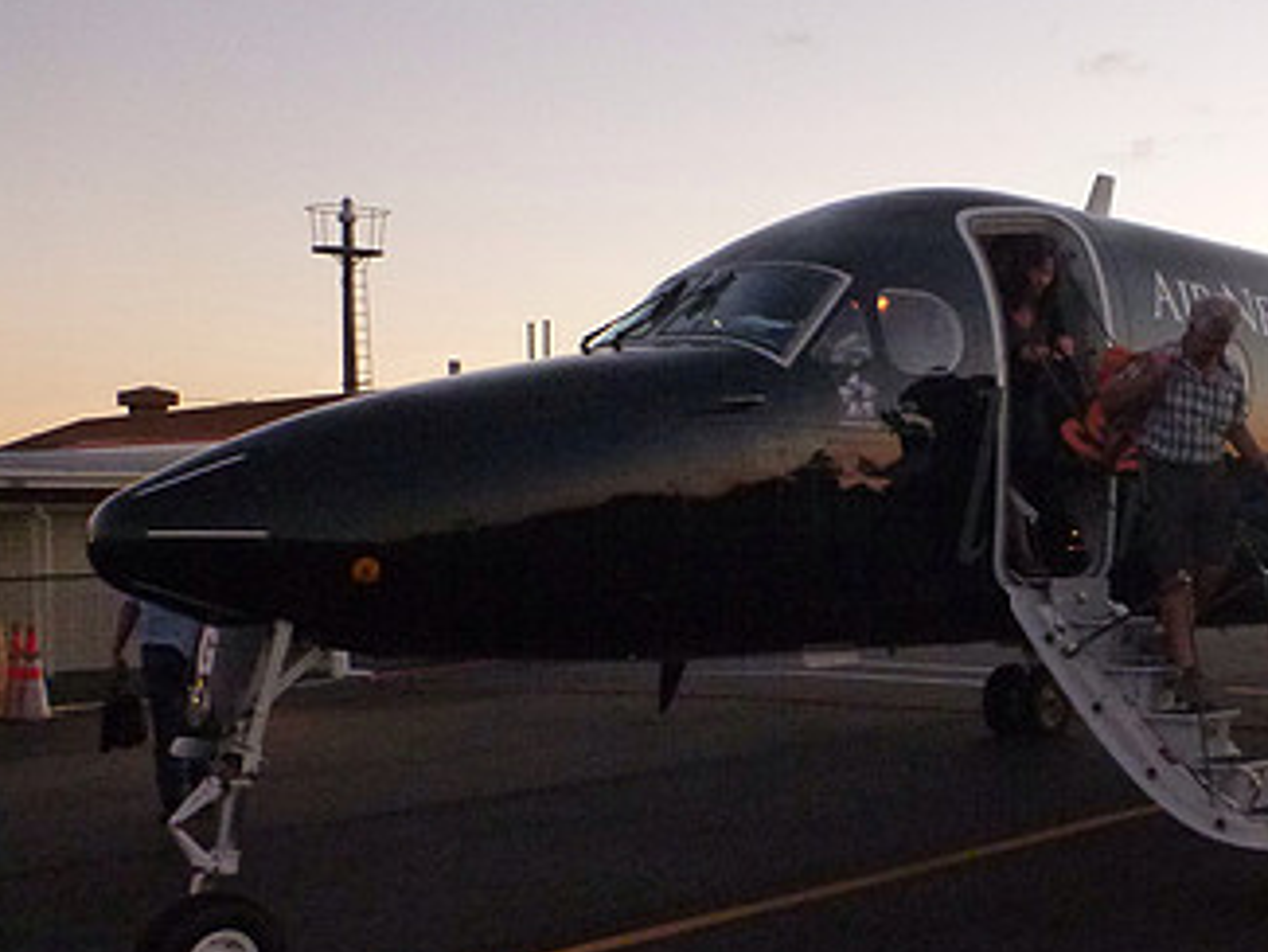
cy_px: 513
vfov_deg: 29.1
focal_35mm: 50
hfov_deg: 36.0
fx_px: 1832
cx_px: 1124
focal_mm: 4.9
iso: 800
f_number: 3.3
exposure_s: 1/100
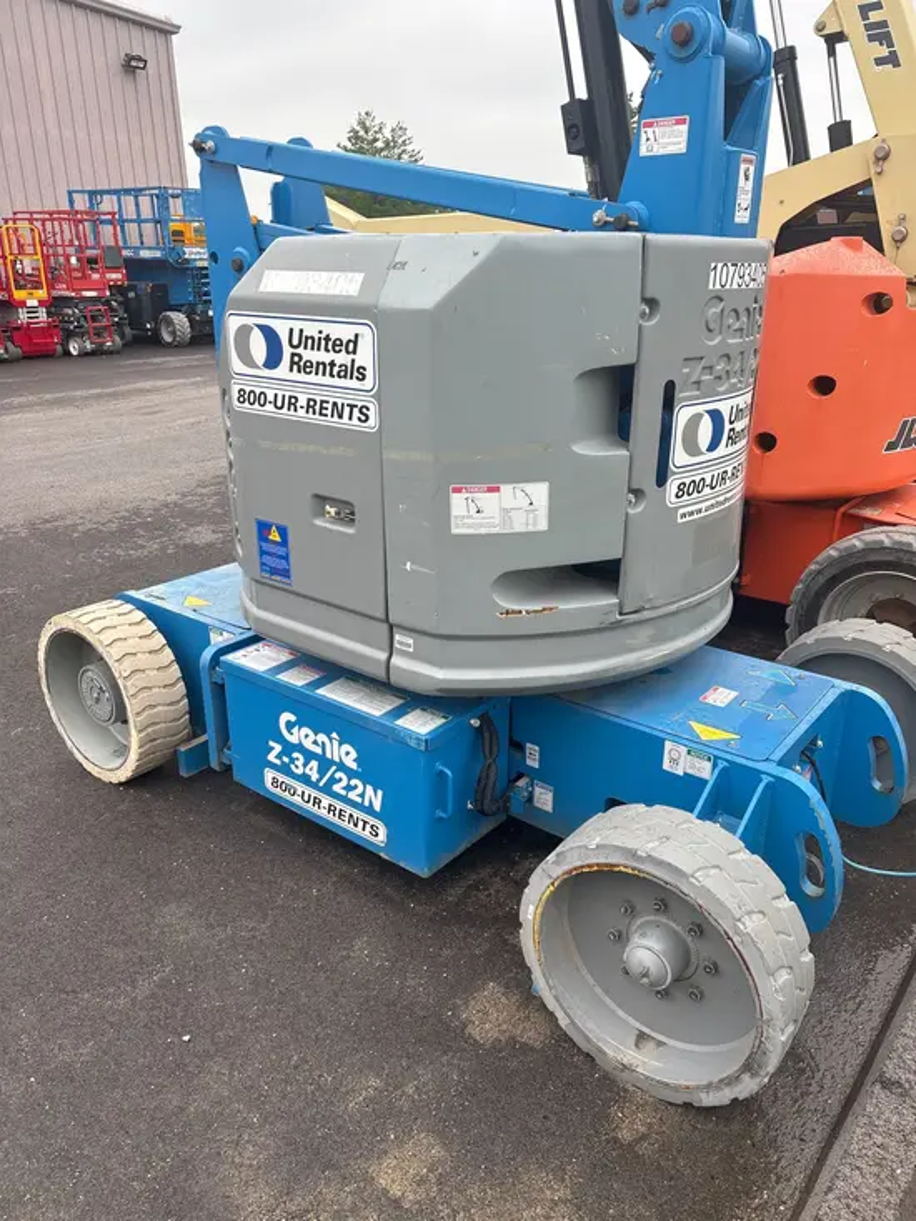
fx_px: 917
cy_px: 610
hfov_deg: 53.1
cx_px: 458
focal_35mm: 26
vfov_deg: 67.3
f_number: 1.6
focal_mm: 5.96
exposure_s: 1/423
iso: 50
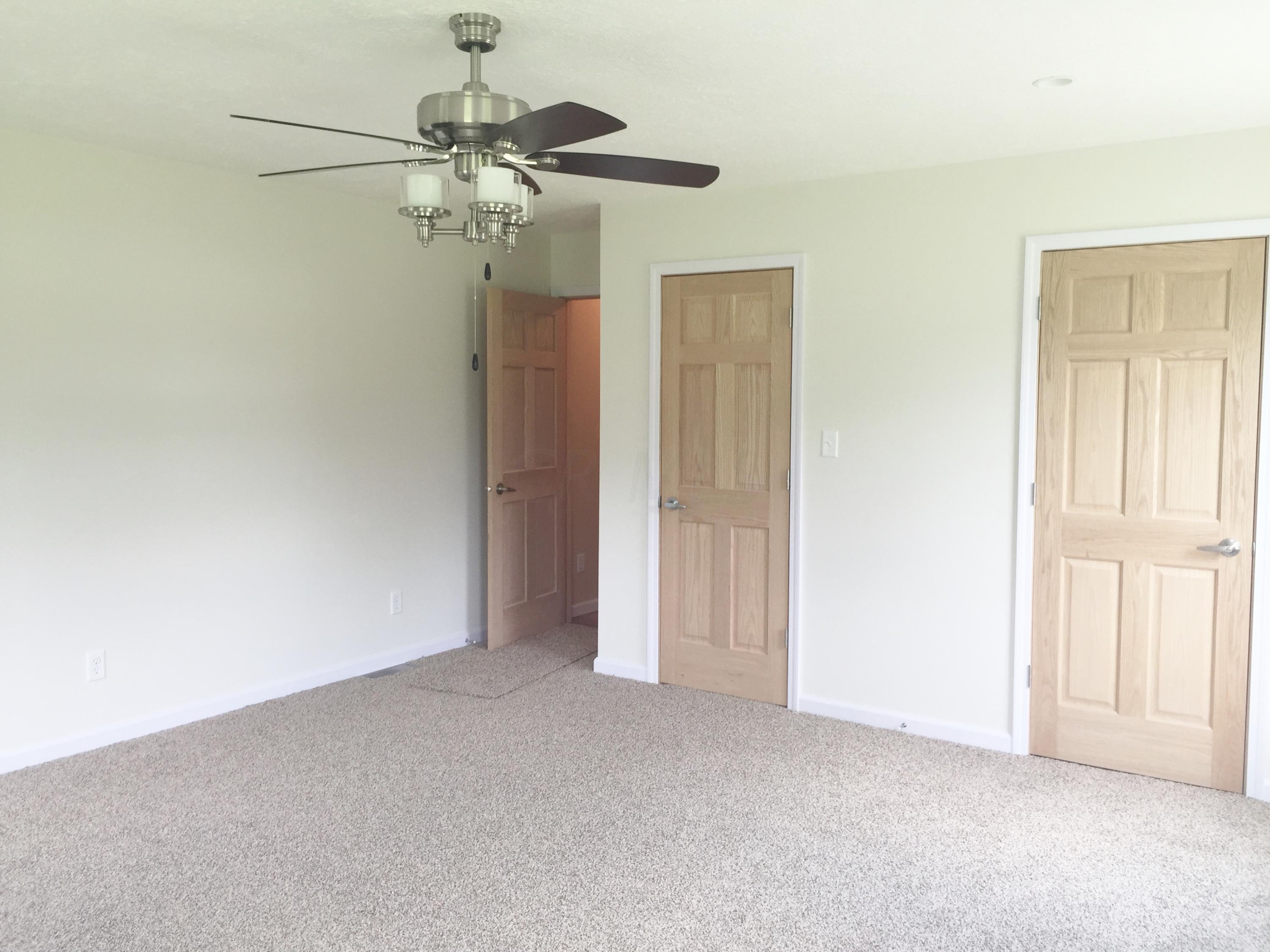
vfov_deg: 48.2
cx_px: 635
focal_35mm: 29
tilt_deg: -3.5
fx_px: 1064
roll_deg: -1.1
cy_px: 476
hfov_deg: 61.7
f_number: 2.2
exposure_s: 1/60
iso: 40
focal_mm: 4.15
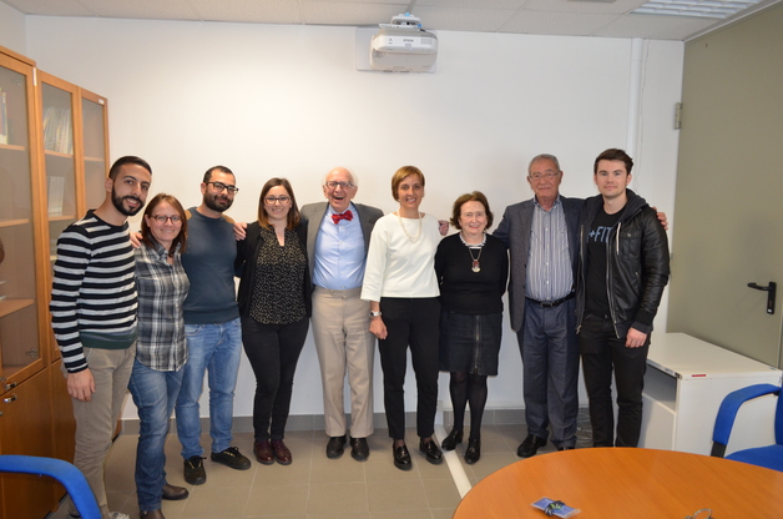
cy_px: 260
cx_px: 392
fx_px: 586
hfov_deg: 67.5
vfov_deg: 47.7
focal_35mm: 27
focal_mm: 18
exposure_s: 1/60
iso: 720
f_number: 3.5
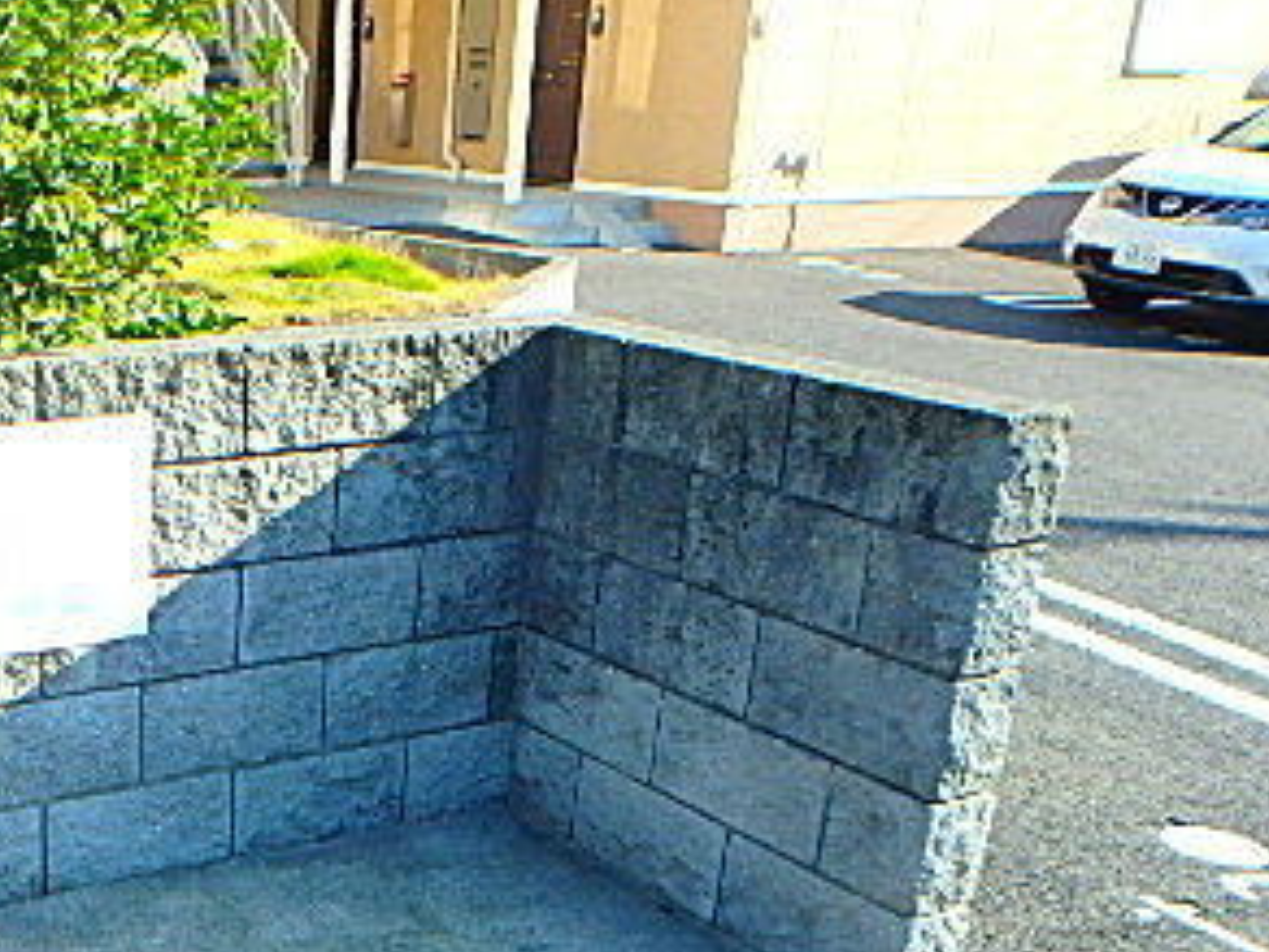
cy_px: 791
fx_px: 1686
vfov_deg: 30.6
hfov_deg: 37.7
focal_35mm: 46
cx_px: 61
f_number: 3.5
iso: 125
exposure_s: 1/250
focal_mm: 3.7
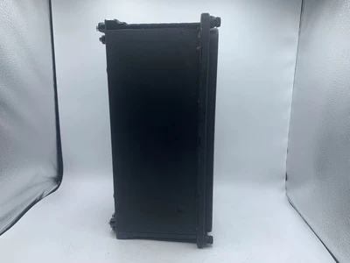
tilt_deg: -10.9
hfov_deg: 67.3
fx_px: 263
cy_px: 132
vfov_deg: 53.1
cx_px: 175
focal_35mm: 26
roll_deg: -2.8
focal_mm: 4.25
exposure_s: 1/692
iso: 25
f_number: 1.8
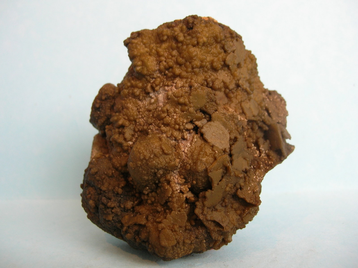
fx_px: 372
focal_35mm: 36
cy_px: 134
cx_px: 179
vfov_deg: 39.6
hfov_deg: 51.4
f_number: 2.7
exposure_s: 1/7.3
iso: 50
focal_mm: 6
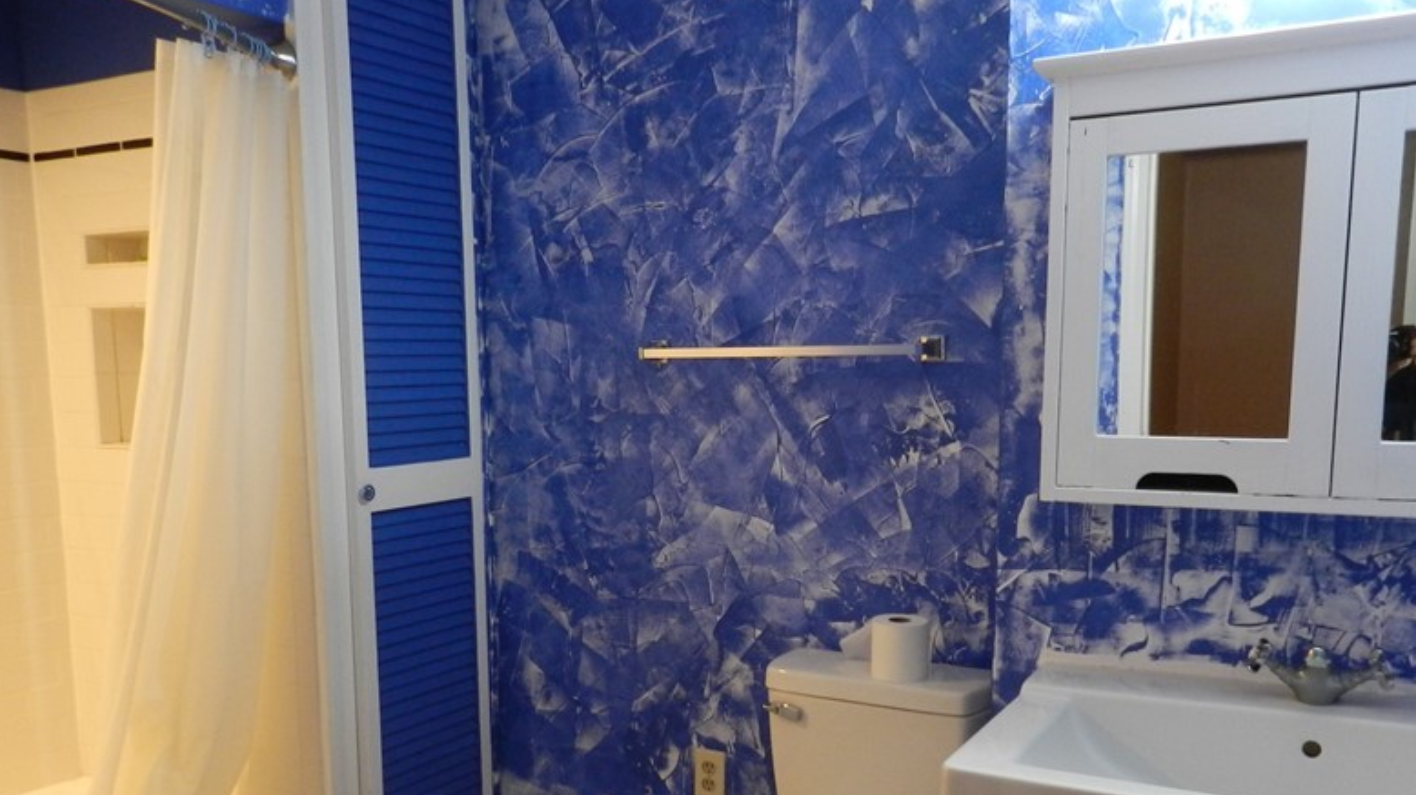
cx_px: 703
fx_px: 1239
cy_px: 540
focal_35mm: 33
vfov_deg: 35.2
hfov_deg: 59.5
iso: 400
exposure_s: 1/20
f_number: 3.4
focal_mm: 4
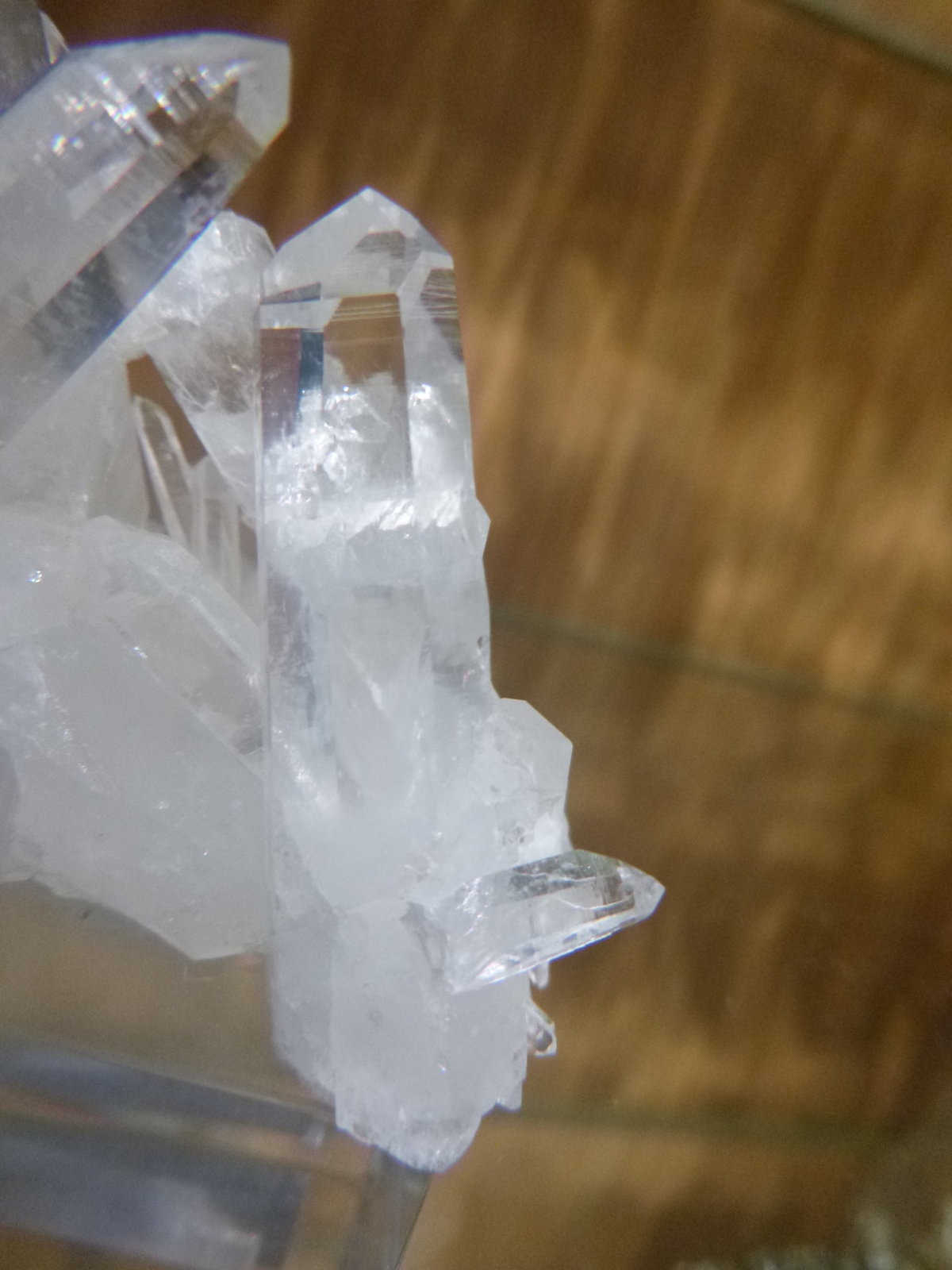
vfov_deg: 69.4
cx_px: 476
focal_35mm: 25
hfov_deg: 54.9
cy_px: 635
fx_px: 917
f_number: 3.9
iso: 400
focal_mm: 4.5
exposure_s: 1/30
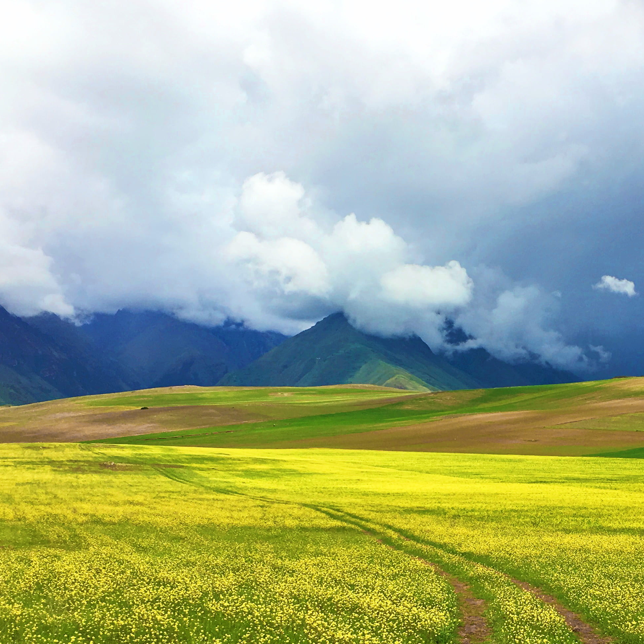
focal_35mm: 53
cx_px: 462
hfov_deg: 31.8
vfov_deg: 31.6
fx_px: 1116
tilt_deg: -4.3
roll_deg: -1.5
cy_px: 493
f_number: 2.2
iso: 25
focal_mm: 4.15
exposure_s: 1/1789
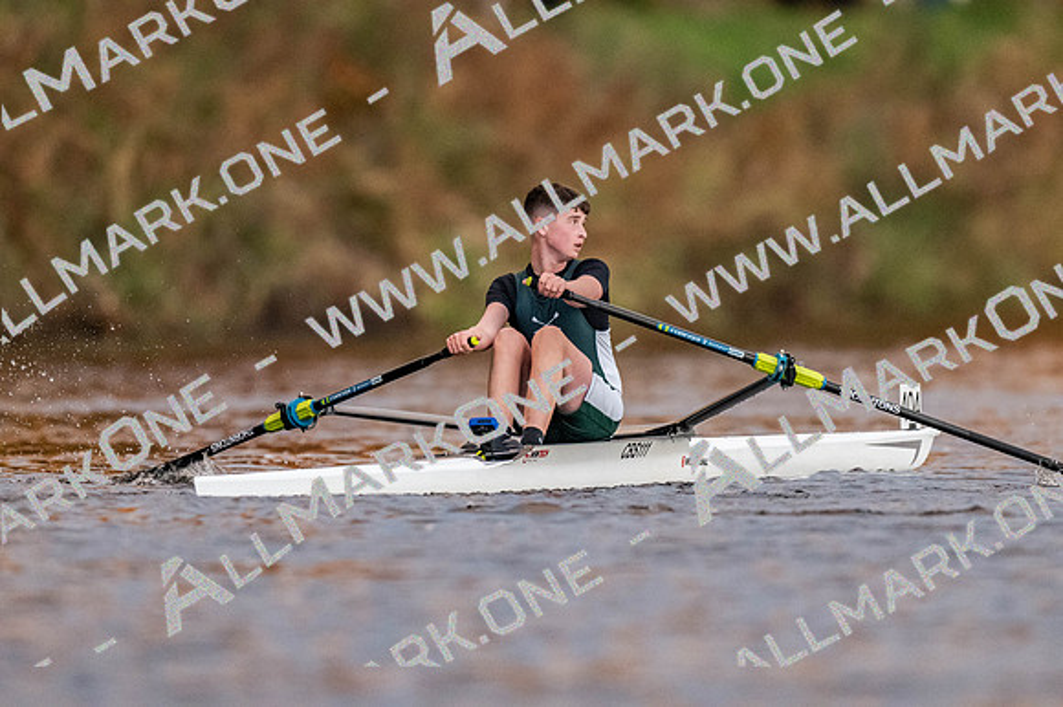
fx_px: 26559
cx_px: 532
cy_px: 354
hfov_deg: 2.3
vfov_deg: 1.5
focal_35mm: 900
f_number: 4
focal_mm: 600
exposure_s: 1/2000
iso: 5000
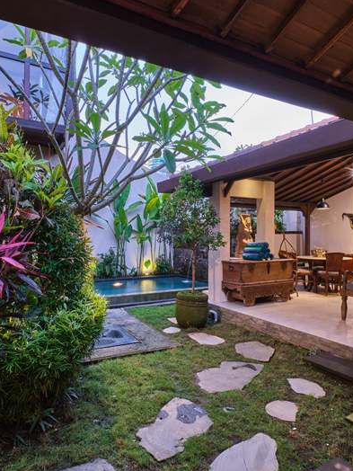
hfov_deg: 61.1
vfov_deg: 76.4
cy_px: 238
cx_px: 171
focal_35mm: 22
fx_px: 299
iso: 160
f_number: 16
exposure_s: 3
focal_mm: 10
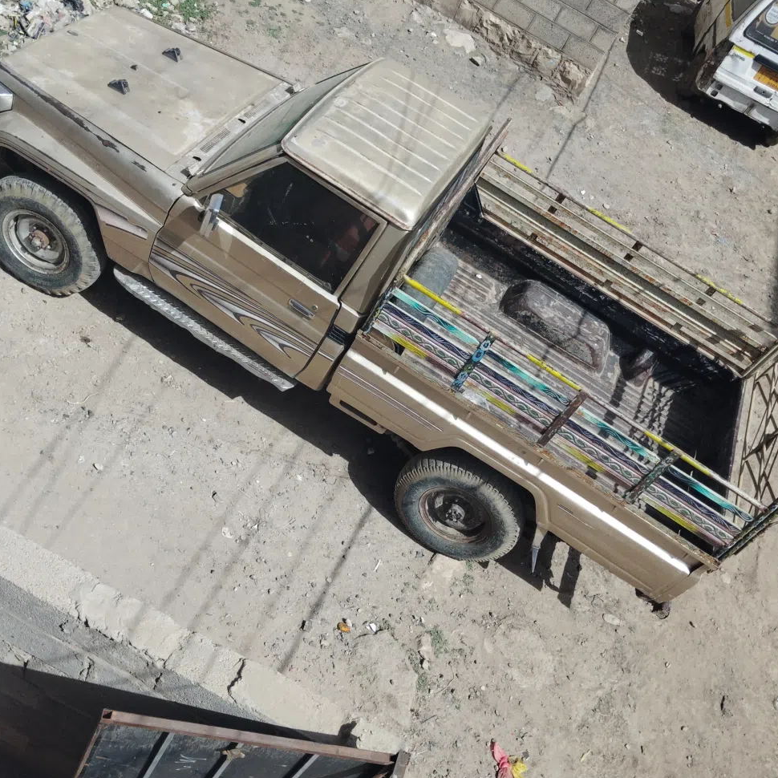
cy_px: 331
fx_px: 915
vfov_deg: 45.9
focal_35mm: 36
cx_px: 392
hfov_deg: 46.0
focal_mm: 4.25
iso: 50
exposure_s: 1/1623
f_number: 1.8
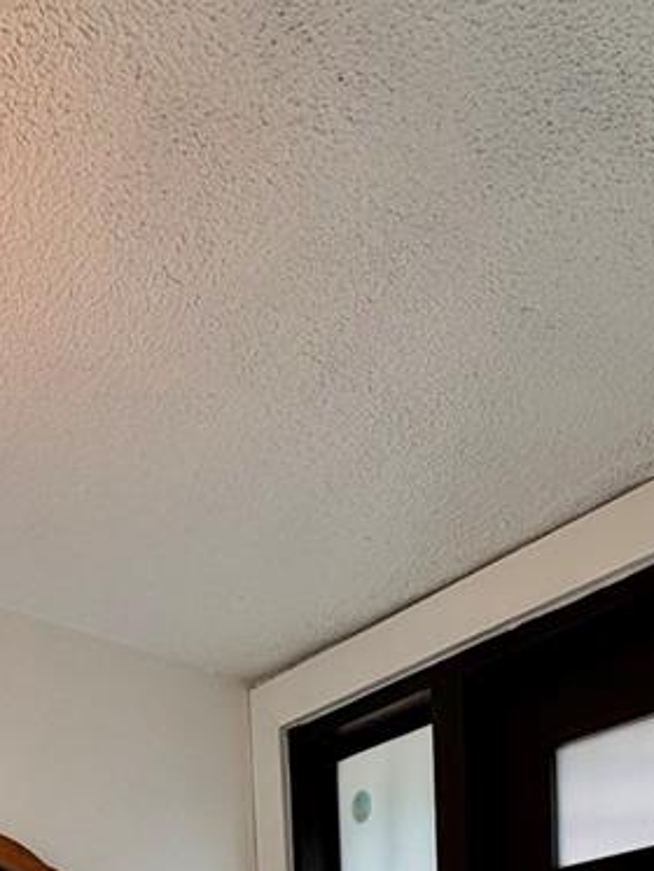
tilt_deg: -4.8
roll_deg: +1.4
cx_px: 526
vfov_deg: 30.2
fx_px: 1133
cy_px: 1212
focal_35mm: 45
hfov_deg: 31.4
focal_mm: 2.22
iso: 40
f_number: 2.2
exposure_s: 1/200
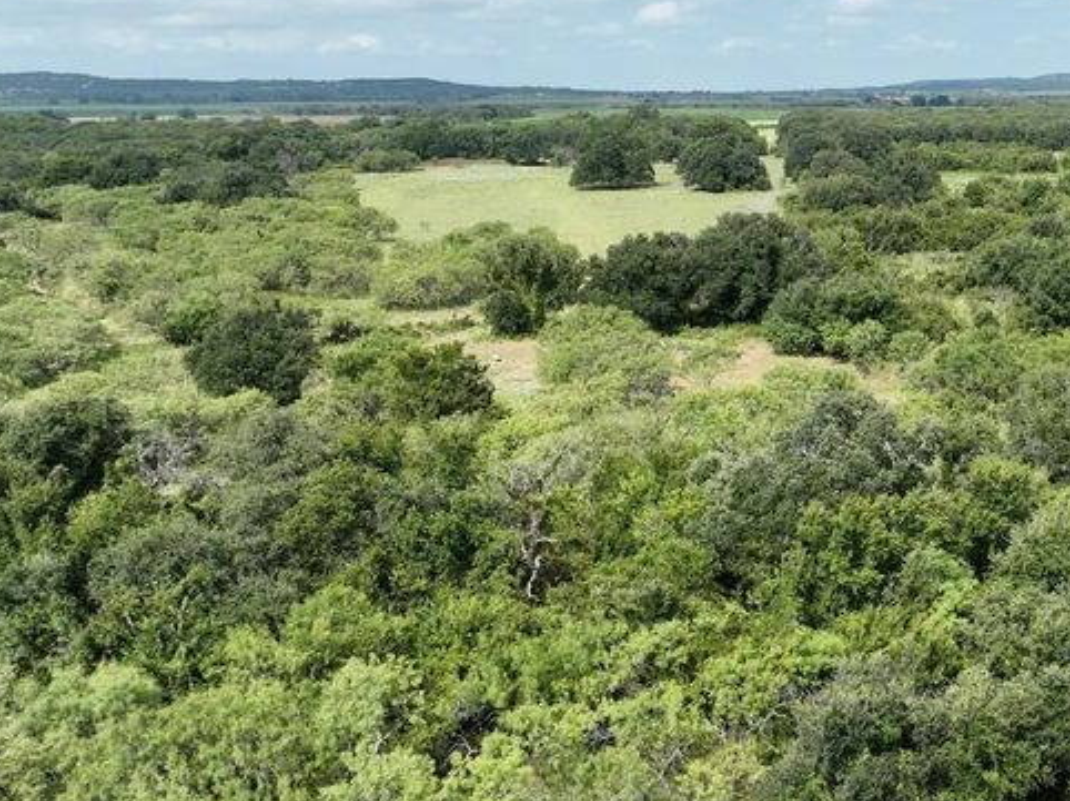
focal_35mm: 51
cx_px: 943
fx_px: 1576
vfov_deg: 28.5
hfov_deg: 35.5
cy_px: 465
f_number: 2.8
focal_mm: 12.29
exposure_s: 1/1250
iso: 110
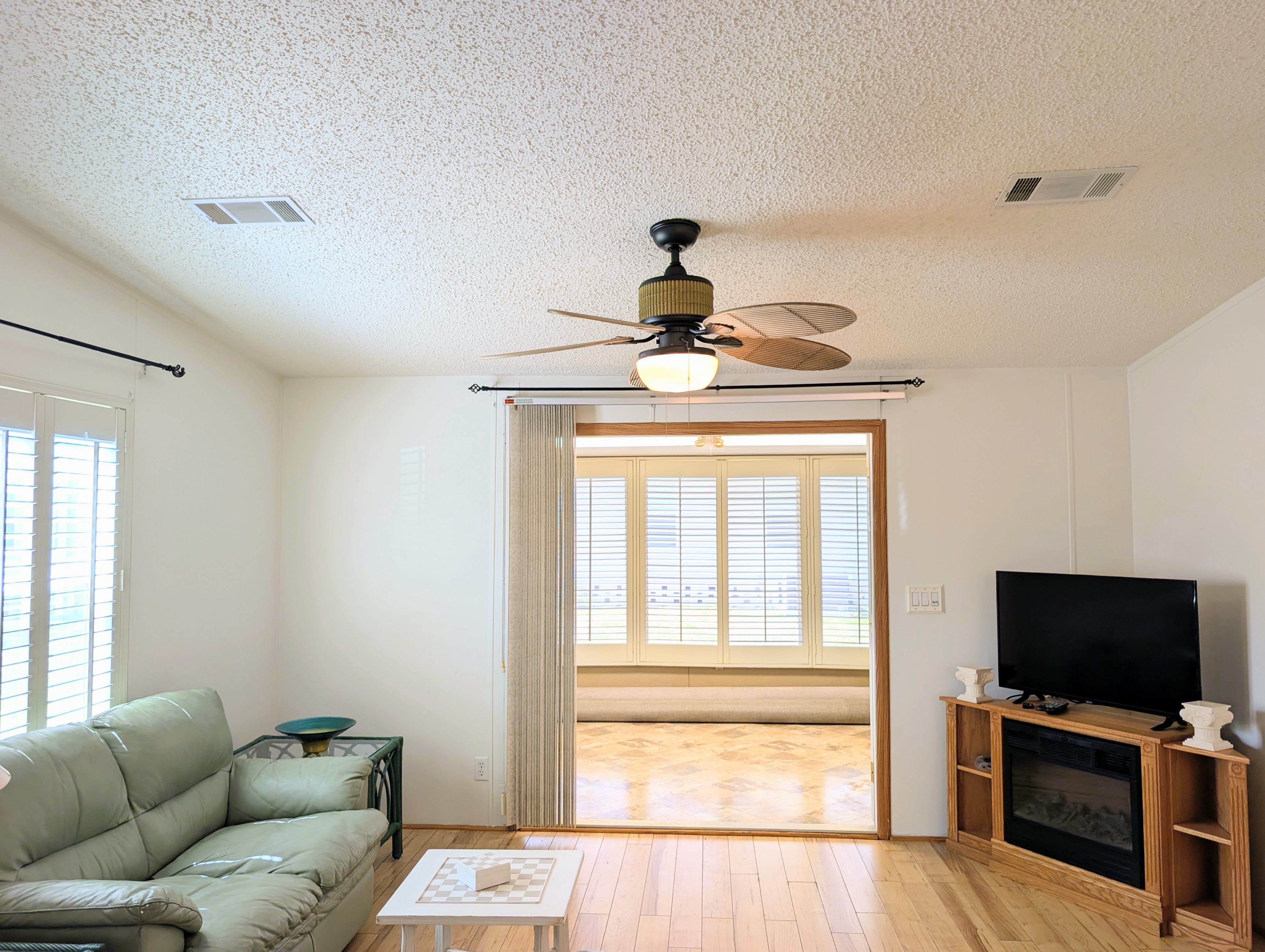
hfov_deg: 71.5
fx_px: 878
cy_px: 476
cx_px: 632
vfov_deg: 56.9
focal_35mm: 24
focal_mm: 6.9
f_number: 1.68
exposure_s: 1/120
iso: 33
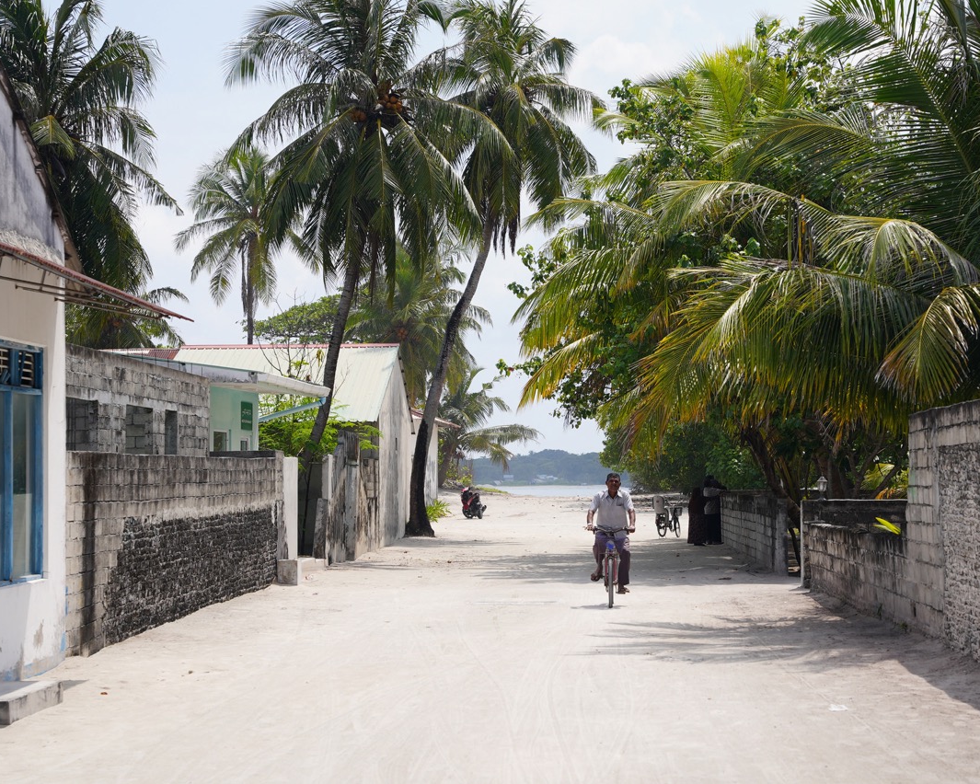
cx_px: 561
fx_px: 2291
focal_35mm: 79
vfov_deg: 19.4
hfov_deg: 24.1
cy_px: 392
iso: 80
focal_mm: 70
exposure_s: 1/640
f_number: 5
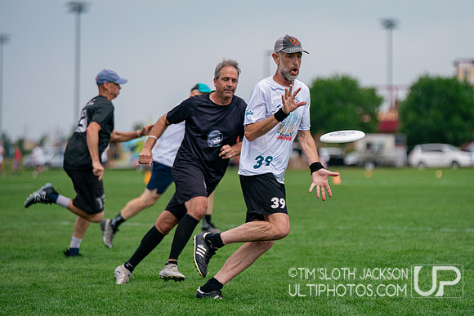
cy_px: 179
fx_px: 2965
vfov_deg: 6.1
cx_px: 271
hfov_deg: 9.1
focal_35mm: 225
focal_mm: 176
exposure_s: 1/10000
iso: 640
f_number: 3.2
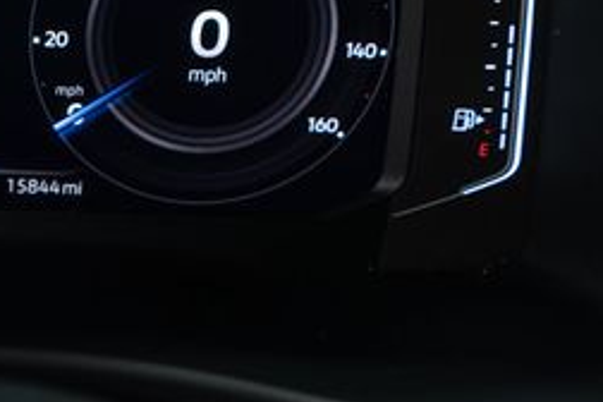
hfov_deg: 25.7
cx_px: -110
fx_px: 1189
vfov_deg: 18.8
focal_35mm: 71
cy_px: 32
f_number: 3.2
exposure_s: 1/40
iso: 800
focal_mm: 28
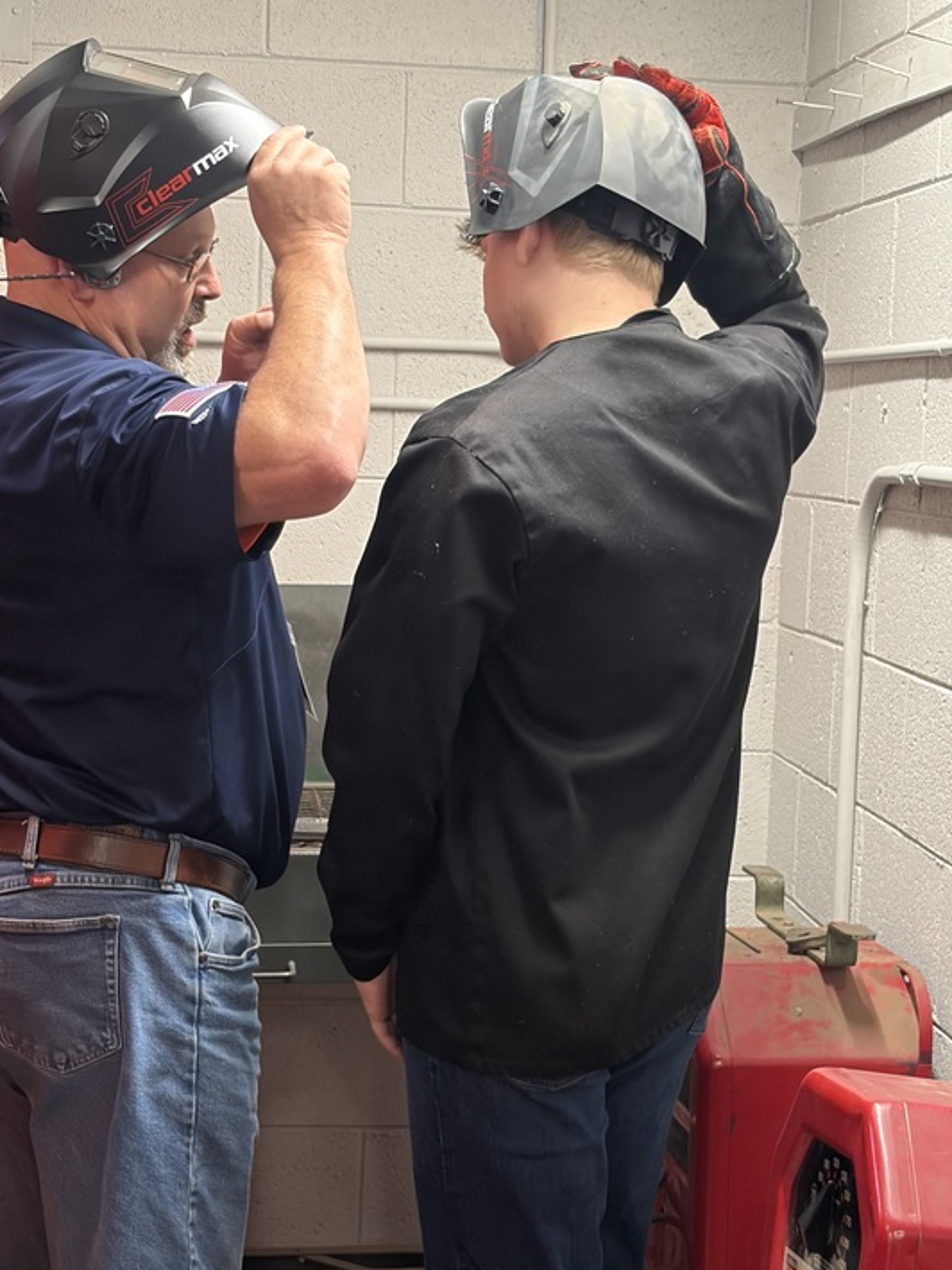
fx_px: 2752
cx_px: 523
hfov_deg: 19.6
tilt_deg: -5.4
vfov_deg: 26.0
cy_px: 676
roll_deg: -2.5
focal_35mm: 75
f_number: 1.6
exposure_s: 1/60
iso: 125
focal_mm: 5.96
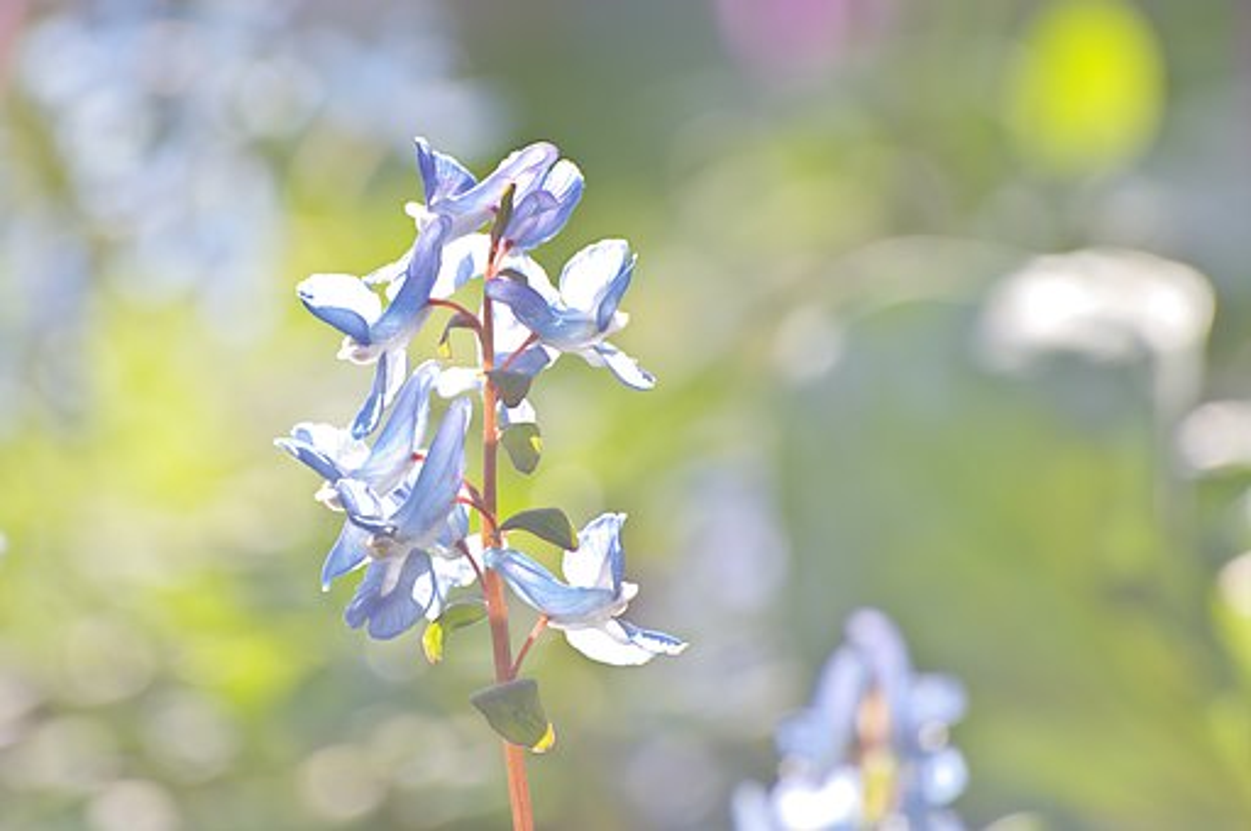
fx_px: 15618
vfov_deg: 3.0
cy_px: 416
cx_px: 626
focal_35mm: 450
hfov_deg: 4.6
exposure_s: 1/80
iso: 100
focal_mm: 300
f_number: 5.6
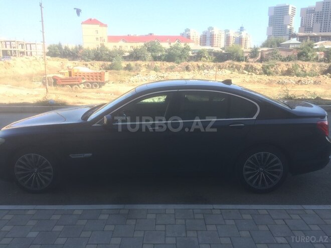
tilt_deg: -14.1
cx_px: 166
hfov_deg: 61.7
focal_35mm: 29
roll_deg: +0.5
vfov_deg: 48.2
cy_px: 124
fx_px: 277
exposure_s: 1/277
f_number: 2.2
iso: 32
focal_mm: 4.15
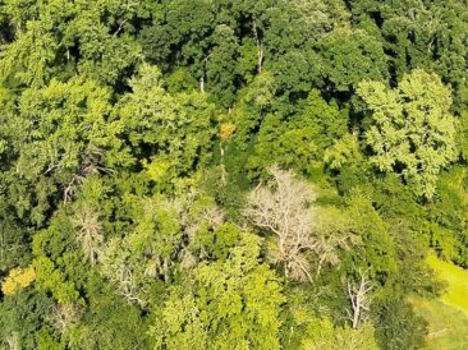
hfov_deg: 27.7
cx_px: 296
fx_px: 946
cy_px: -95
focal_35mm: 70
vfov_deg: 19.5
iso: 150
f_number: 1.7
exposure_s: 1/2500
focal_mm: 6.72
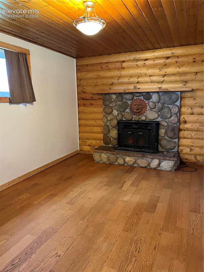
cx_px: 102
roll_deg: +2.2
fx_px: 204
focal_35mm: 26
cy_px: 136
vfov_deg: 67.3
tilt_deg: -11.0
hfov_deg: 53.0
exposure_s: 1/60
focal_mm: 5.1
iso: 500
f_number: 1.6
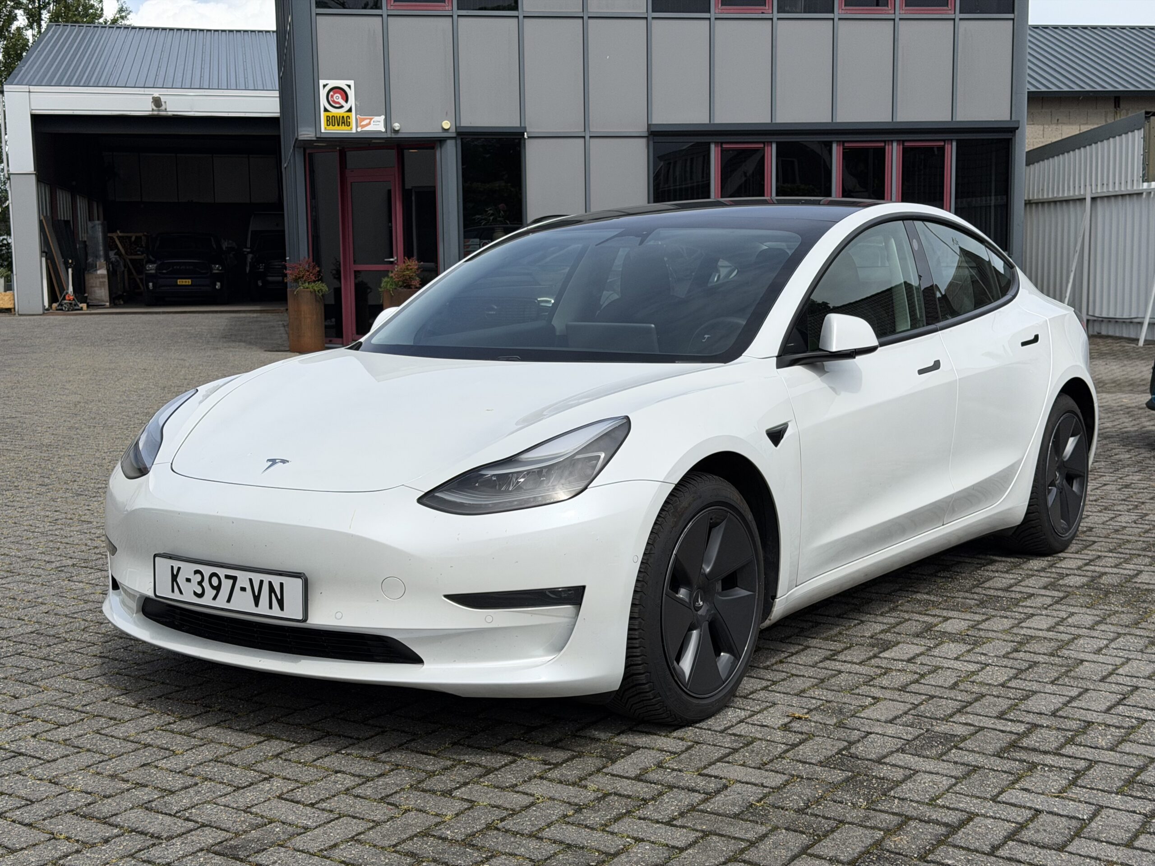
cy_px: 433
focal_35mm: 48
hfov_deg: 39.7
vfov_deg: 30.3
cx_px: 578
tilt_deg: -7.0
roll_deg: +0.9
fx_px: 1602
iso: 80
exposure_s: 1/8772
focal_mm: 6.76
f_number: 1.78
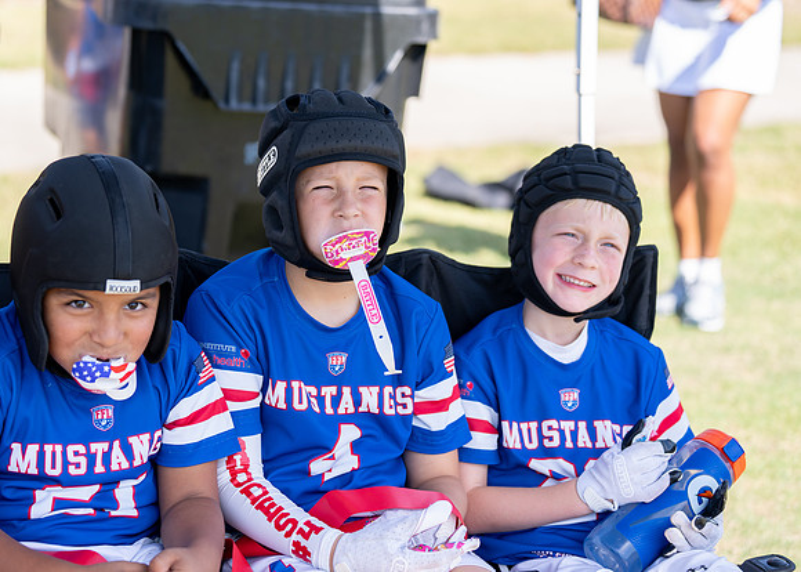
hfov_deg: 22.7
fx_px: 1992
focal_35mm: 88
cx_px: 310
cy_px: 249
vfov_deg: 16.3
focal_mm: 70
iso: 100
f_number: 2.8
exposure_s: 1/500
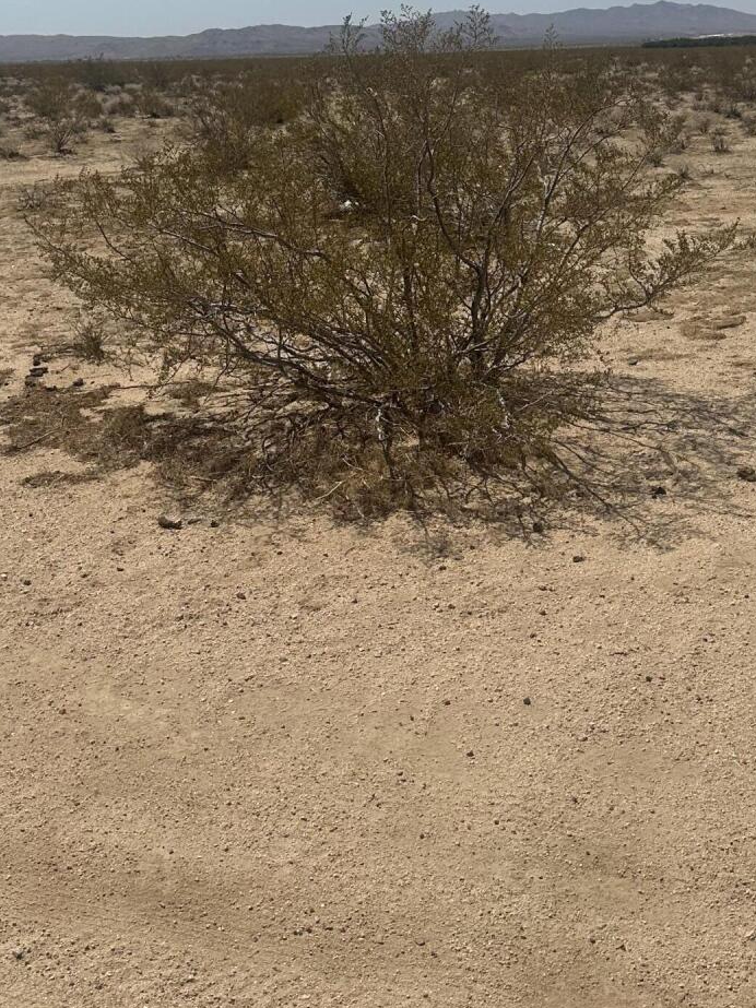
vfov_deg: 36.0
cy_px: 252
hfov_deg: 28.0
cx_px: 364
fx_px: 1515
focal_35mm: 52
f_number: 1.78
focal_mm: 6.86
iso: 80
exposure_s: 1/12048
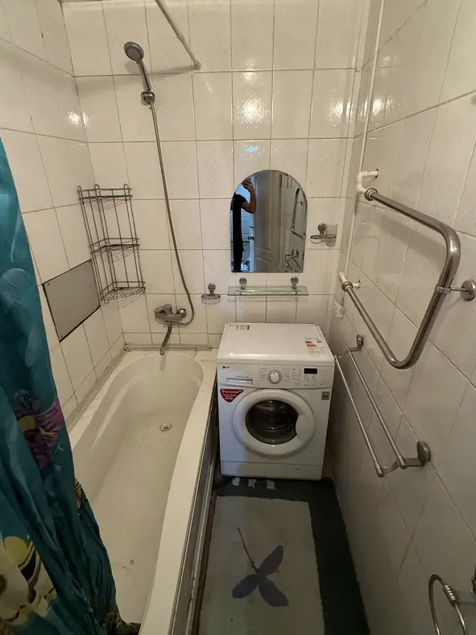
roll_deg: -0.1
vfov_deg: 94.4
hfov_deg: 78.1
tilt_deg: -21.9
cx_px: 240
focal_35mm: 16
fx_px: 293
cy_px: 297
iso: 320
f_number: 2.2
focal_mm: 2.22
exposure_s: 1/50
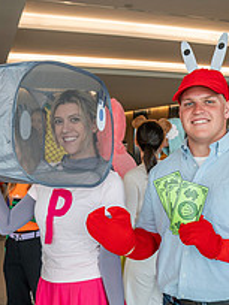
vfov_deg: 34.9
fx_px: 450
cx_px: 109
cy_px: 286
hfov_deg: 28.6
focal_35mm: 51
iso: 640
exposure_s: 1/160
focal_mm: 24
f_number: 4.5
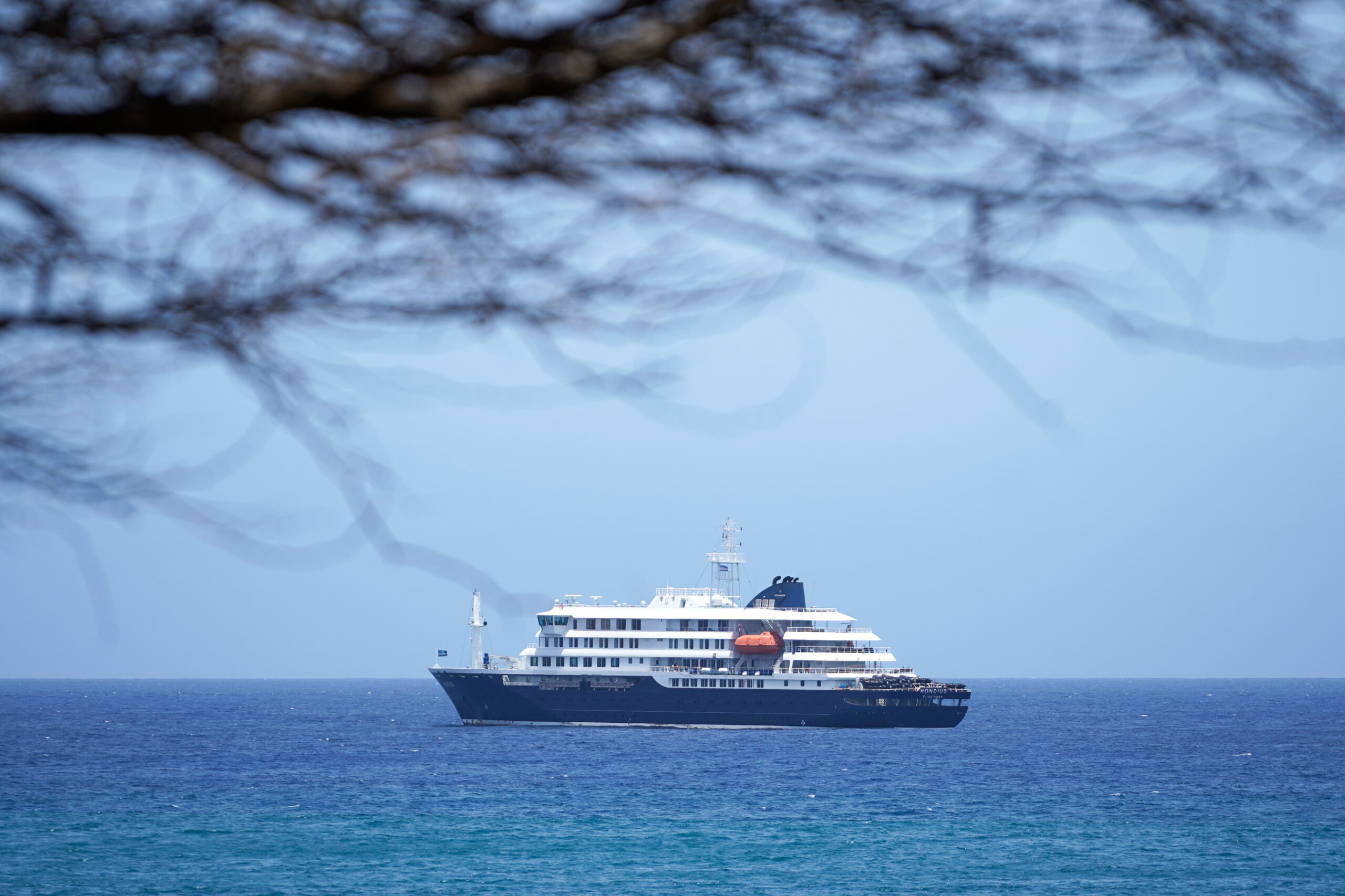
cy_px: 448
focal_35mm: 300
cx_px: 672
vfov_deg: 4.6
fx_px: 11208
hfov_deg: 6.9
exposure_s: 1/1600
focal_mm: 200
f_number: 4
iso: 100
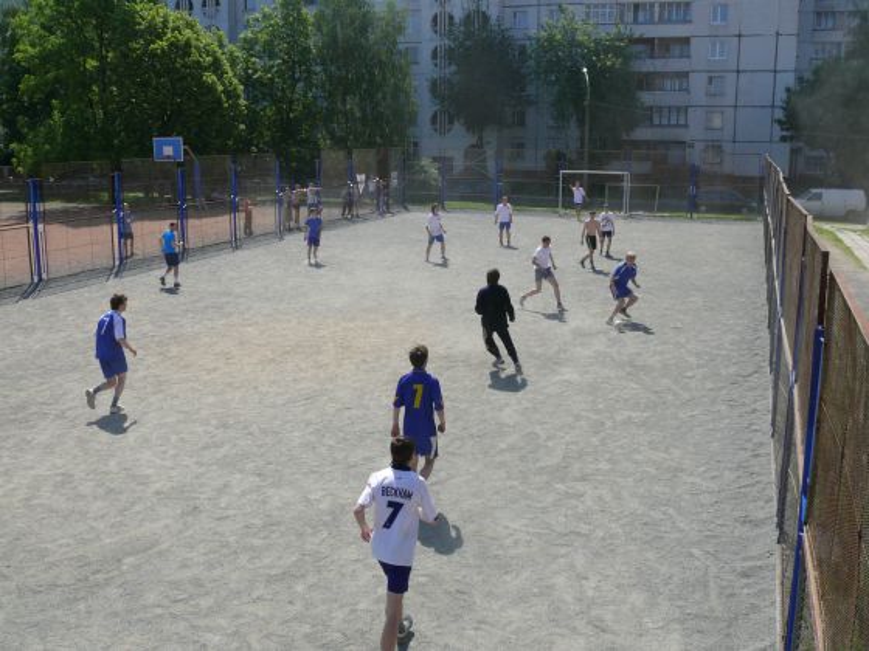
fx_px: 879
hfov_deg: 52.6
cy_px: 326
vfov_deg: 40.7
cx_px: 434
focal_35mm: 35
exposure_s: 1/400
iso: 100
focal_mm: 7.4
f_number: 5.6
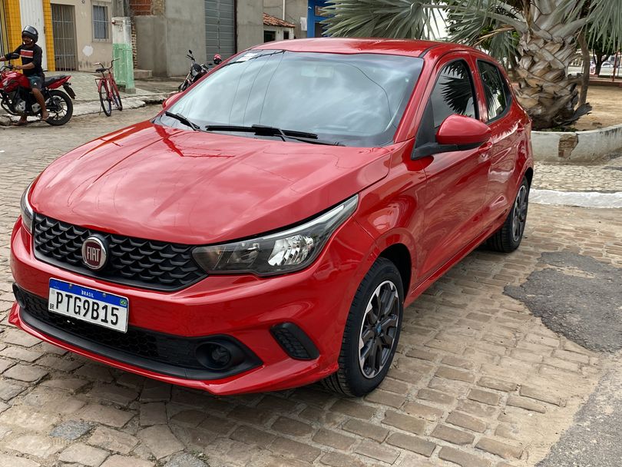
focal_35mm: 30
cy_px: 234
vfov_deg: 46.8
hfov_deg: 59.9
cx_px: 311
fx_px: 539
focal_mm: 4.25
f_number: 1.8
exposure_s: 1/59
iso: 40
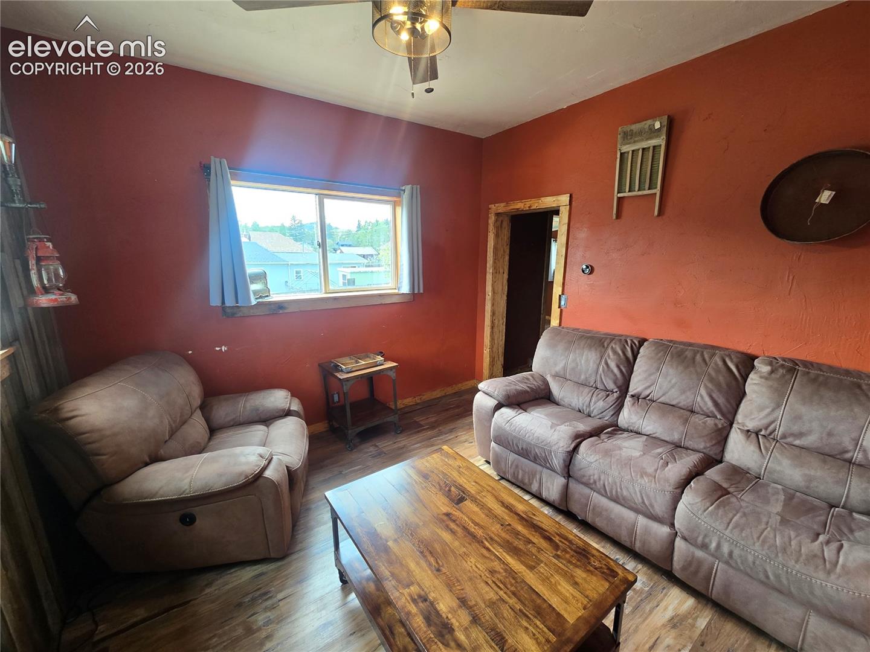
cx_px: 435
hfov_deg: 106.2
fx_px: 327
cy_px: 326
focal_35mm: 13
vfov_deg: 89.9
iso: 100
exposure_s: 1/60
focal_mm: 2.2
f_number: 2.2
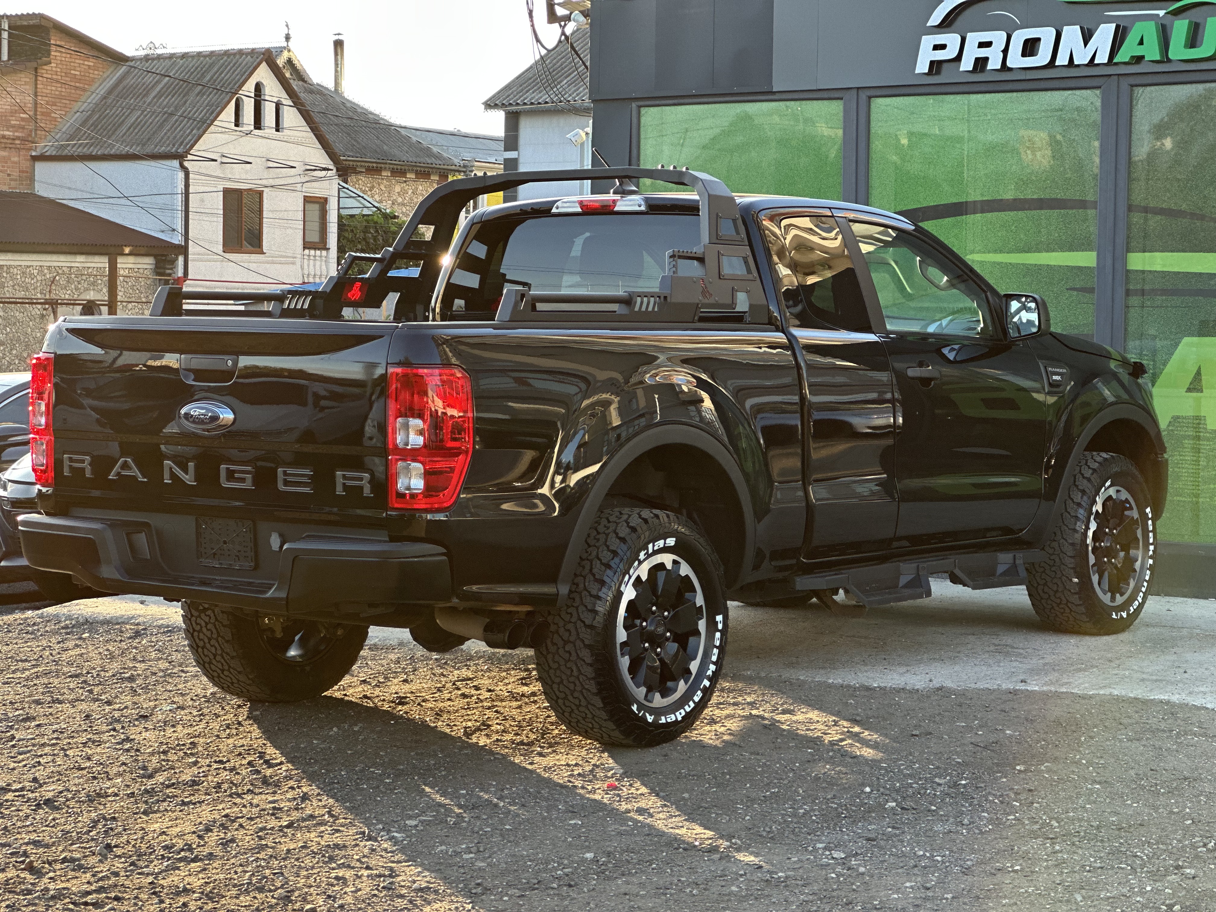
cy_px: 456
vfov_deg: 19.1
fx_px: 2705
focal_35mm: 77
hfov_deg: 25.3
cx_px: 608
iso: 64
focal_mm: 9
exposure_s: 1/121
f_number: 2.8
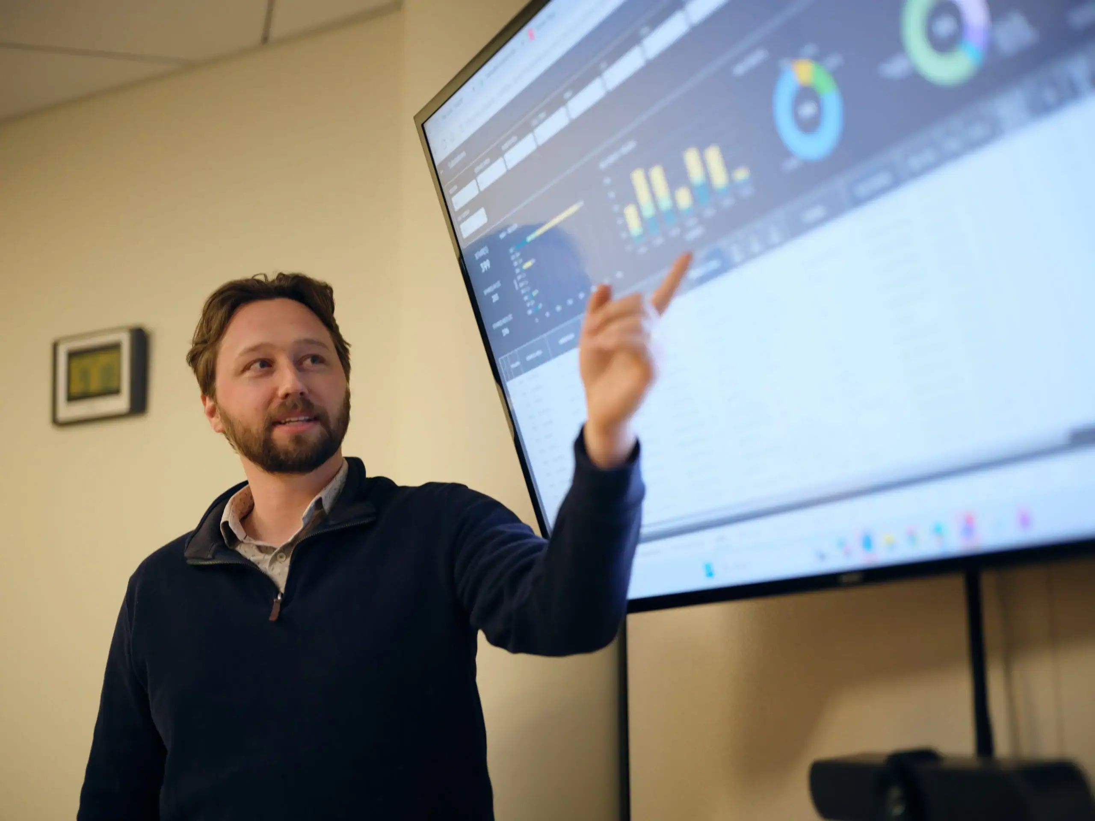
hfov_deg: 42.9
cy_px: 410
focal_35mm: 44
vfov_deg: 32.9
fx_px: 1392
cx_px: 548
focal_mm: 55
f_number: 1.7
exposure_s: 1/125
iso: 1250
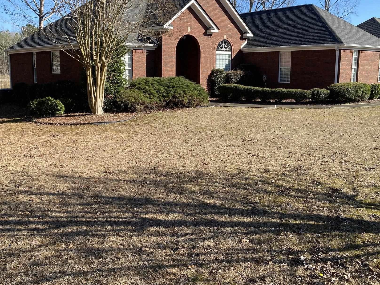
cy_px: 116
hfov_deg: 55.1
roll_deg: +0.0
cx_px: 158
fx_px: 362
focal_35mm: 33
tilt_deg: -7.9
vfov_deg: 42.8
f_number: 1.8
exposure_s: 1/1272
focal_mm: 4.25
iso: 32
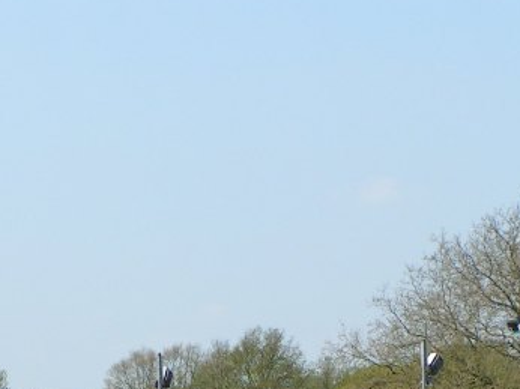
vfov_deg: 6.5
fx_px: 3438
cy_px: 430
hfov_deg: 8.6
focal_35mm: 229
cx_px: 72
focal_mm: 15.2
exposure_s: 1/320
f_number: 6.3
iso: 50
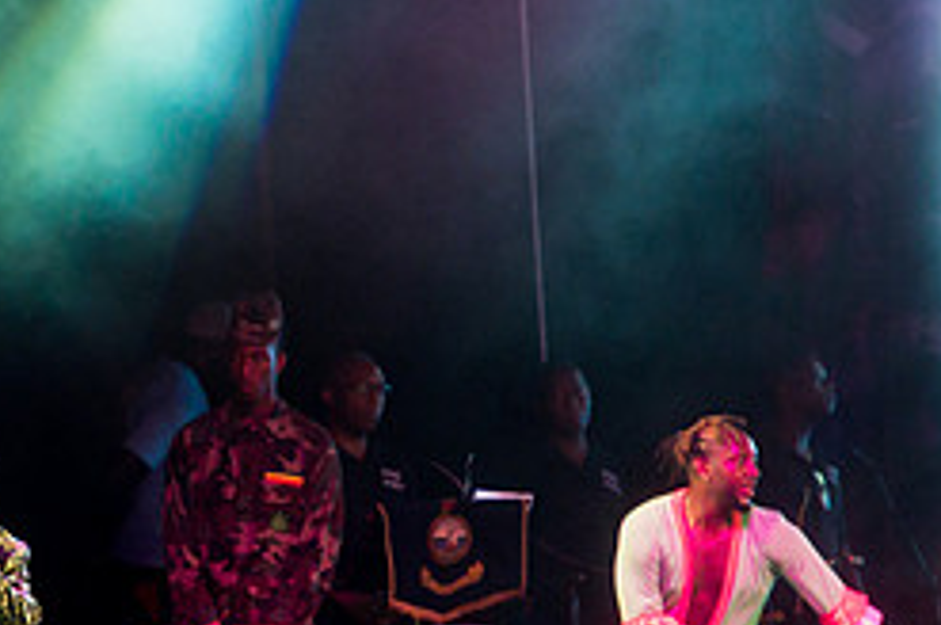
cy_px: 427
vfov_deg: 1.8
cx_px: 130
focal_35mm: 751
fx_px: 19604
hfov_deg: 2.7
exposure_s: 1/200
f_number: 5.6
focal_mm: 320
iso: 3200
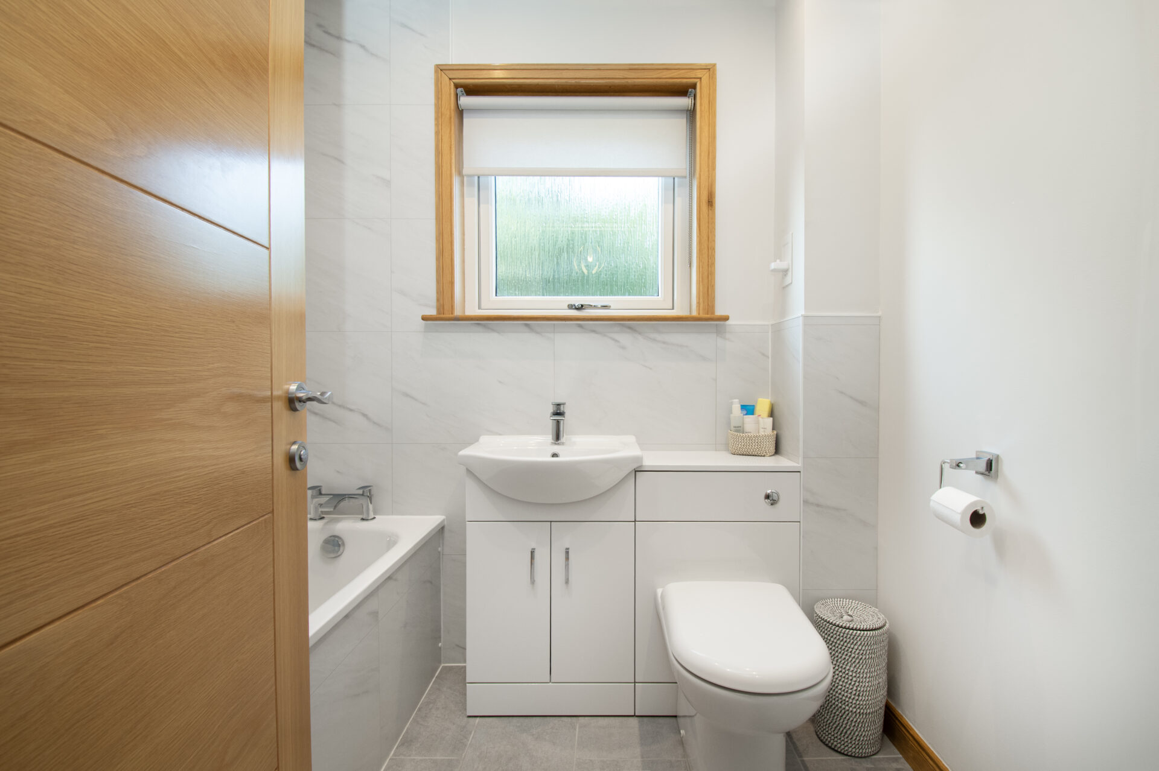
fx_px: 483
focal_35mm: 15
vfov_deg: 77.3
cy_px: 386
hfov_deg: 100.4
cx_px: 580
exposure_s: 1/8
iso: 320
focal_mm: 10
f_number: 8
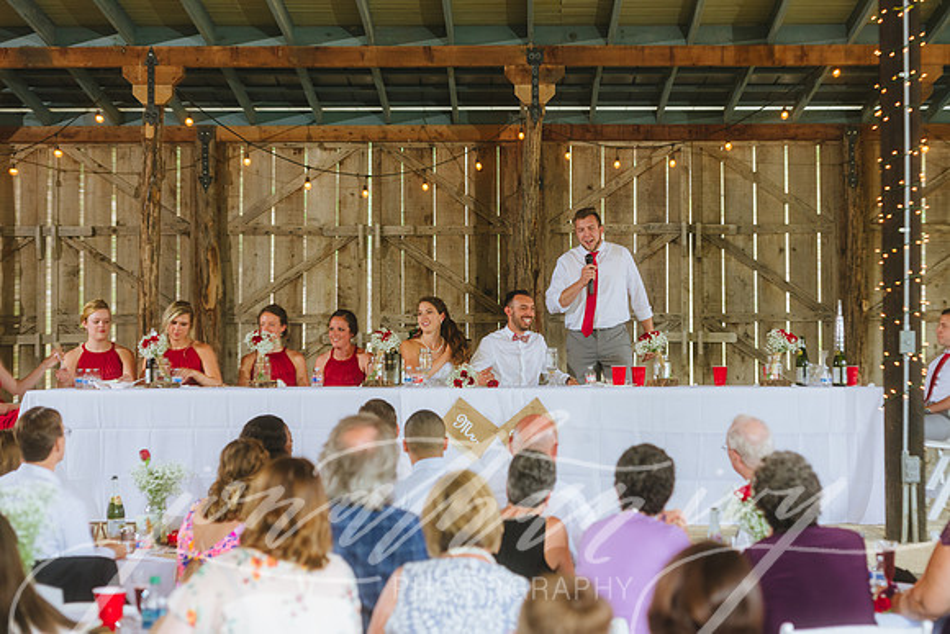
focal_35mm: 98
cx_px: 475
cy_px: 317
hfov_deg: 20.8
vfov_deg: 14.0
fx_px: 2587
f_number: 2.8
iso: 500
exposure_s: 1/100
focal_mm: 98
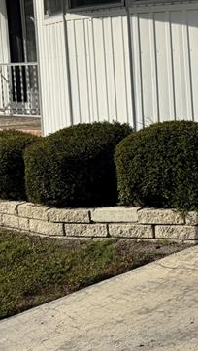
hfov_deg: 13.1
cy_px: 59
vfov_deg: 27.9
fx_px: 690
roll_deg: +2.4
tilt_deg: -2.3
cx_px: 444
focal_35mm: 74
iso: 80
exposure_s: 1/6410
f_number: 1.78
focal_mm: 6.76
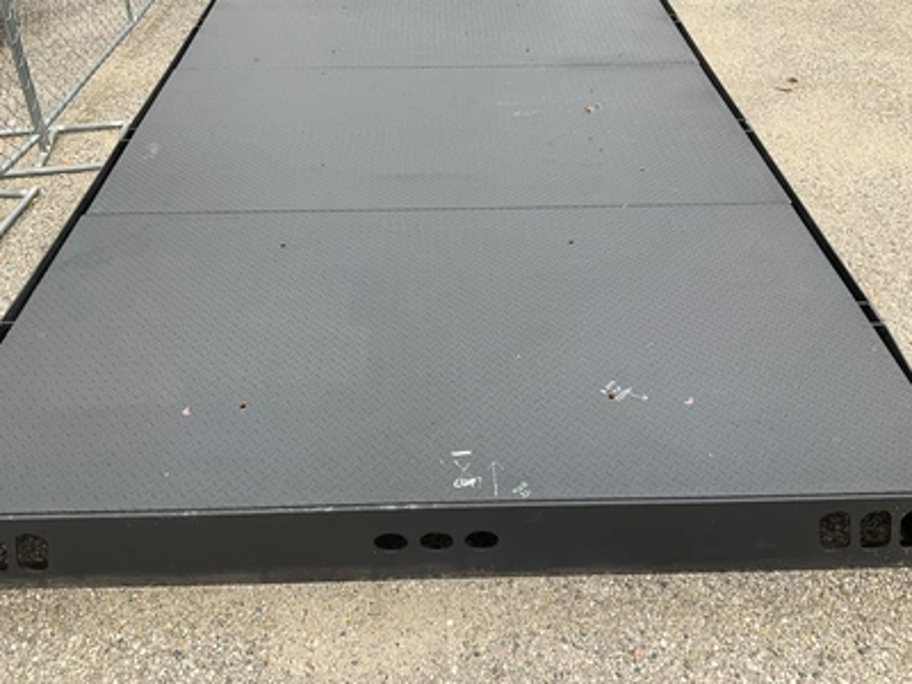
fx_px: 764
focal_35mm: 29
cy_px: 342
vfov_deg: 48.2
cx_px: 456
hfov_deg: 61.7
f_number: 1.8
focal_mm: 3
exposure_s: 1/176
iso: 20
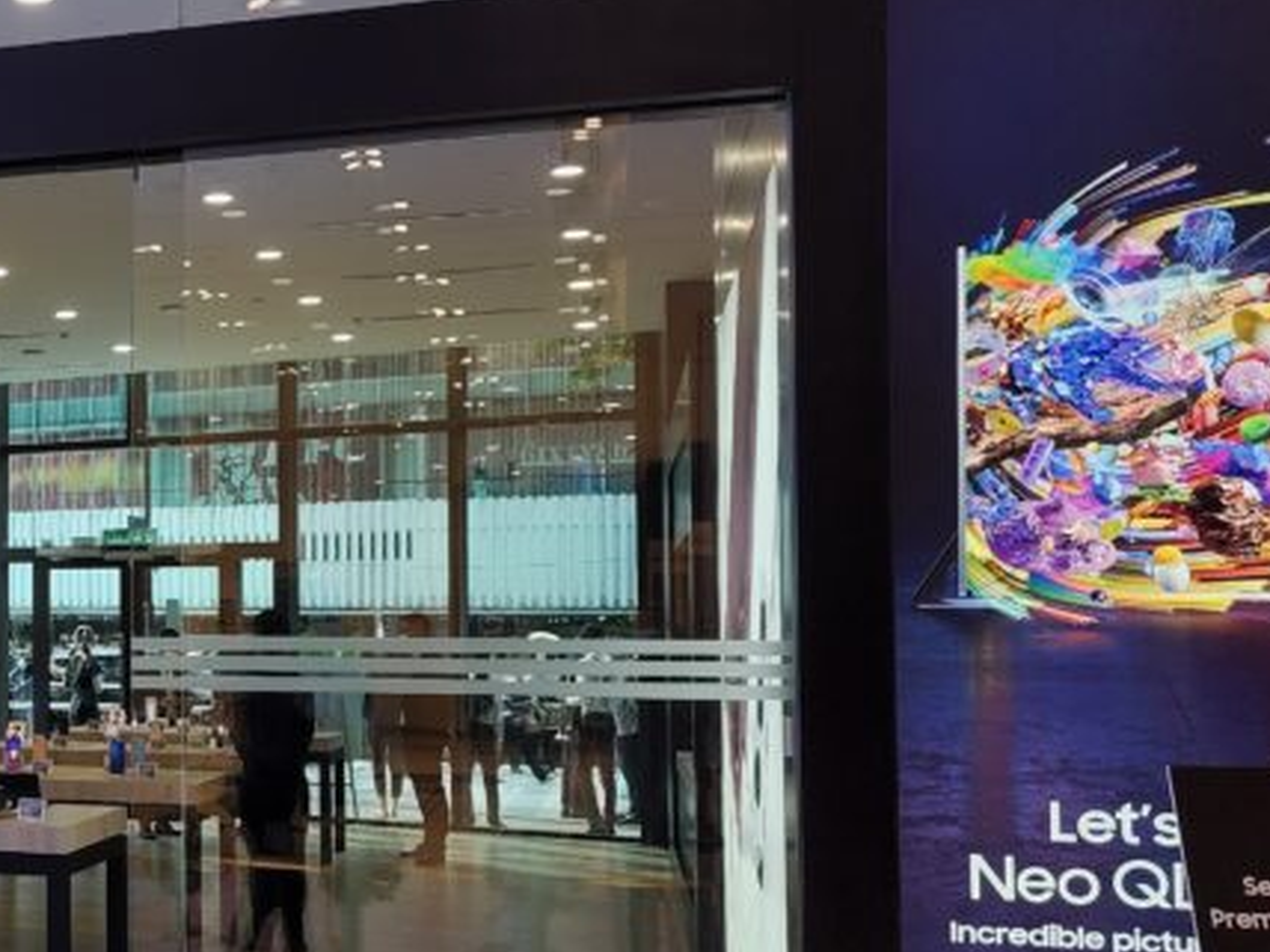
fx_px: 2018
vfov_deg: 26.5
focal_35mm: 55
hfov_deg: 30.6
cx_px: -181
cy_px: 599
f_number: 1.8
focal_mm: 6.4
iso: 32
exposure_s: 1/120
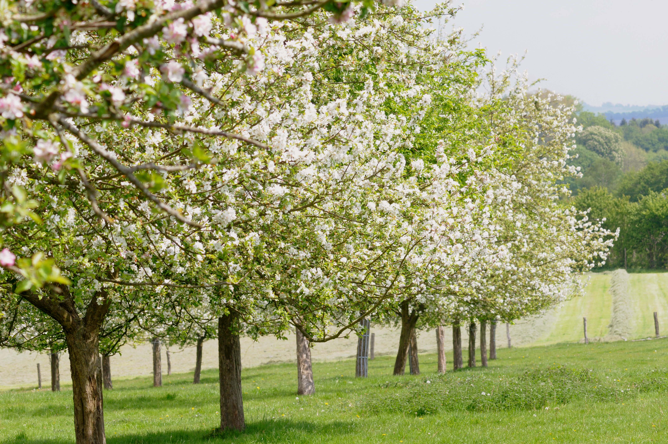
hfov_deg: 9.2
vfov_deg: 6.1
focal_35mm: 225
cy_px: 222
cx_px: 334
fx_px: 4170
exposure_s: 1/320
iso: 500
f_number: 9
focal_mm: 150
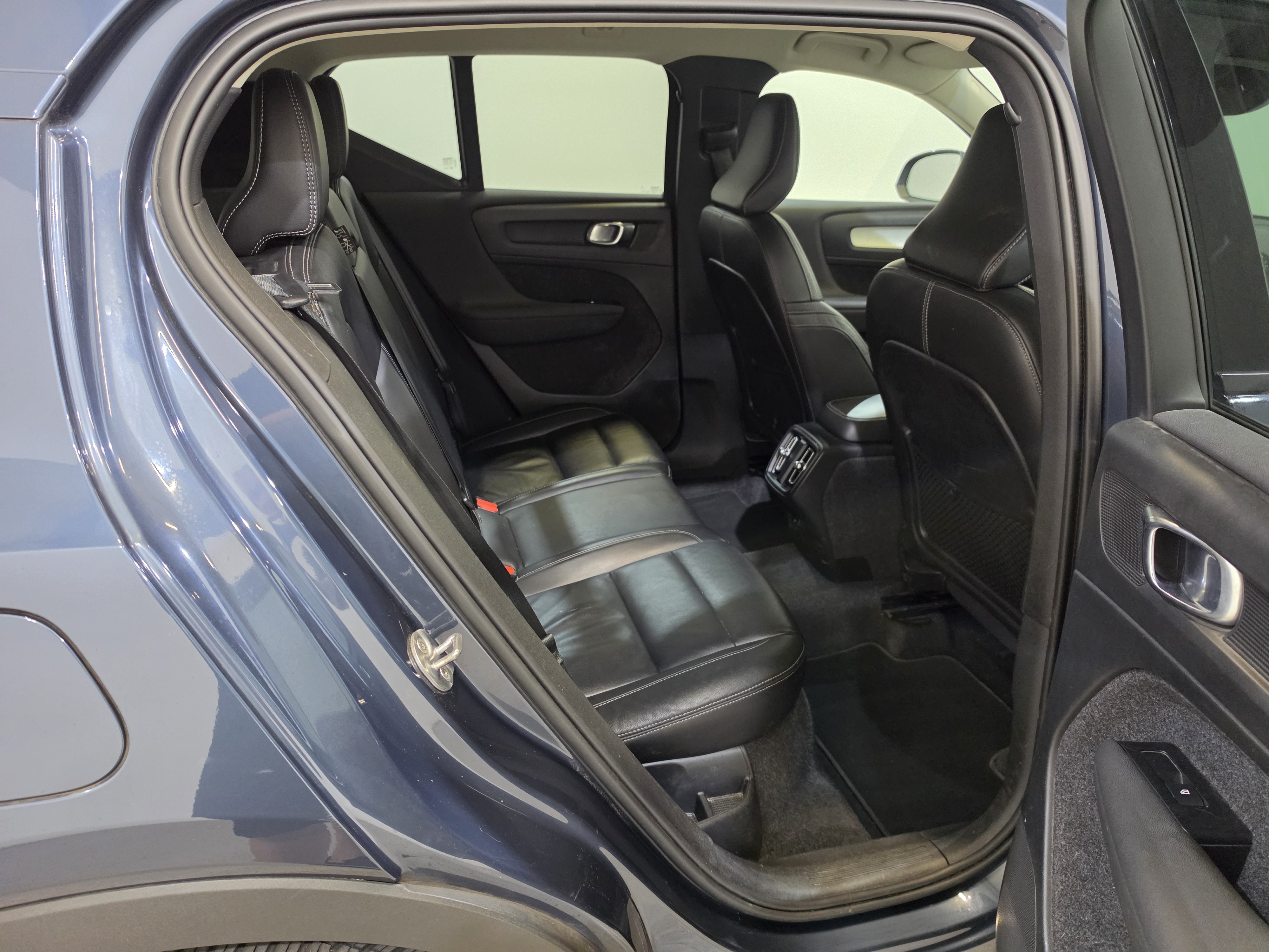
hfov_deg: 73.9
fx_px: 843
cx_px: 634
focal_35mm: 23
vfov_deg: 58.9
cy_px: 476
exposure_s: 1/100
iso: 800
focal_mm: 6.5
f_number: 1.4
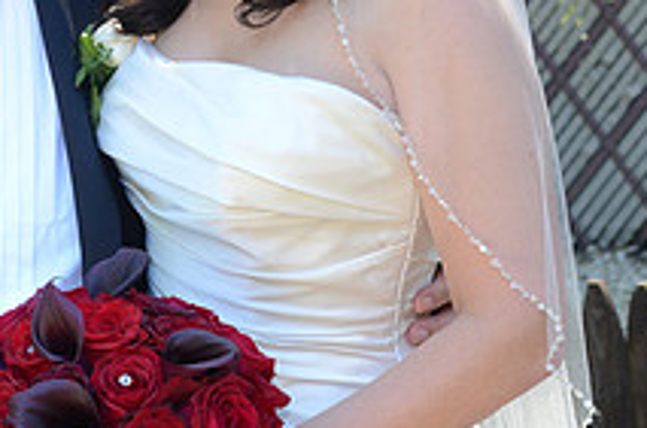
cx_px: 43
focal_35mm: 155
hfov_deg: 13.1
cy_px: -27
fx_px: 2779
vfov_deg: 8.7
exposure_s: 1/100
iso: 500
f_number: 6.3
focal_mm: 38
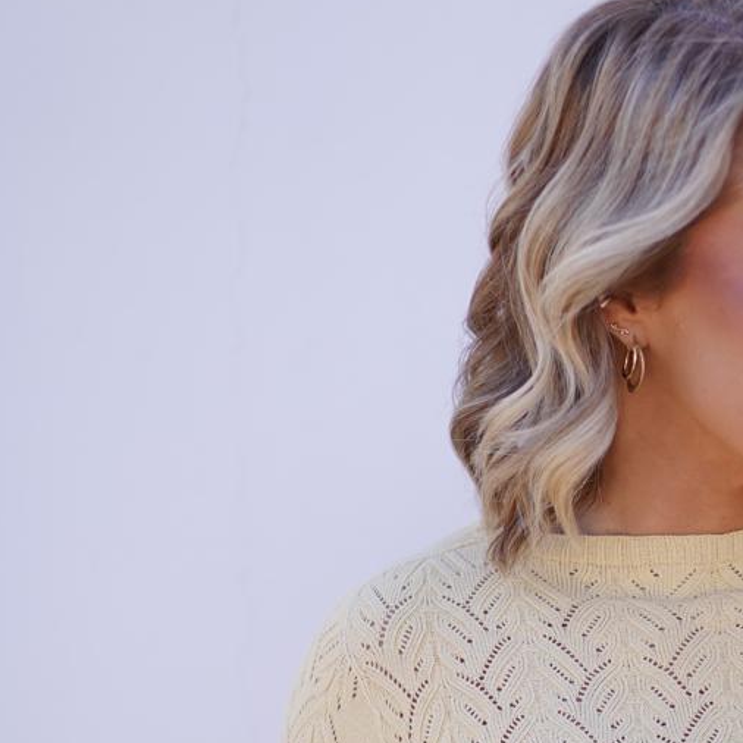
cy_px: 805
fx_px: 3060
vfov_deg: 13.6
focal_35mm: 126
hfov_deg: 13.7
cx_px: 705
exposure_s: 1/1250
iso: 125
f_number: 1.8
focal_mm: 50
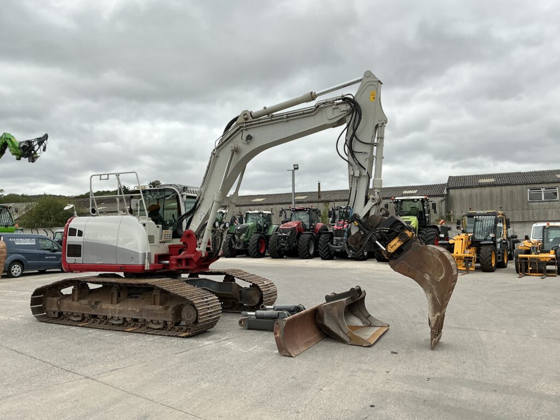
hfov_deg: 63.4
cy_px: 210
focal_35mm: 28
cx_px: 280
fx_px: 453
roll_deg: +0.4
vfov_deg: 49.7
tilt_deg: +5.1
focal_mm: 3
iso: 25
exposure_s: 1/944
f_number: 1.8
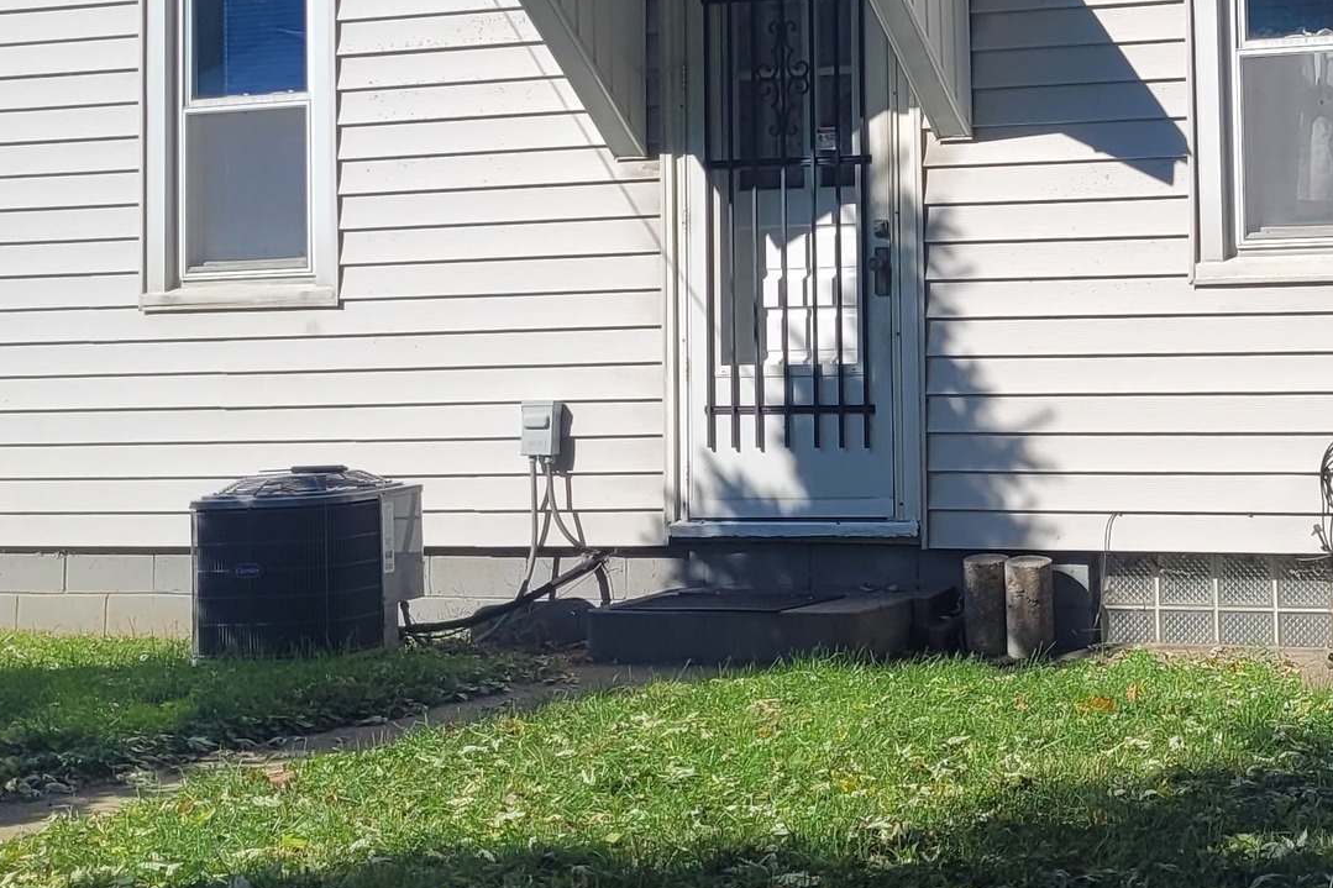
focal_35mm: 77
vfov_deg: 17.4
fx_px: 2851
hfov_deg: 25.5
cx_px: 1206
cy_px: 65
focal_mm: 5.4
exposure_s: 1/2701
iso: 40
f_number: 1.8
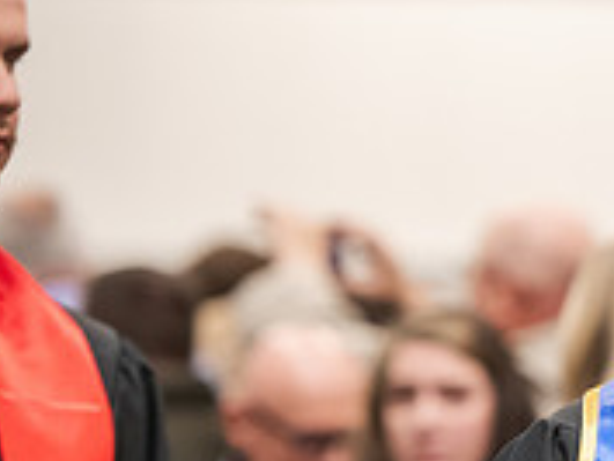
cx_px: 926
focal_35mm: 425
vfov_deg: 3.5
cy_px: 307
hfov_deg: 4.6
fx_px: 7544
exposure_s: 1/200
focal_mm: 135
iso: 2500
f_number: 3.2
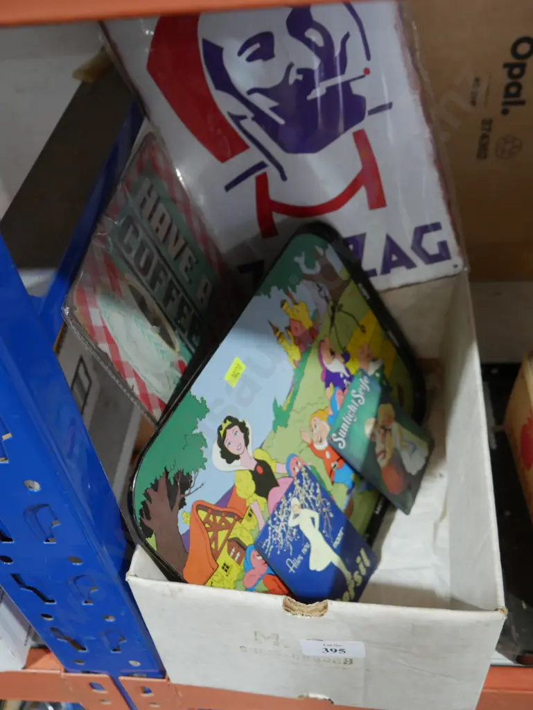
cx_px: 266
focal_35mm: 34
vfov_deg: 53.9
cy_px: 355
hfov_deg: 41.8
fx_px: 697
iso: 800
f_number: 4
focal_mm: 17
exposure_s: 1/60
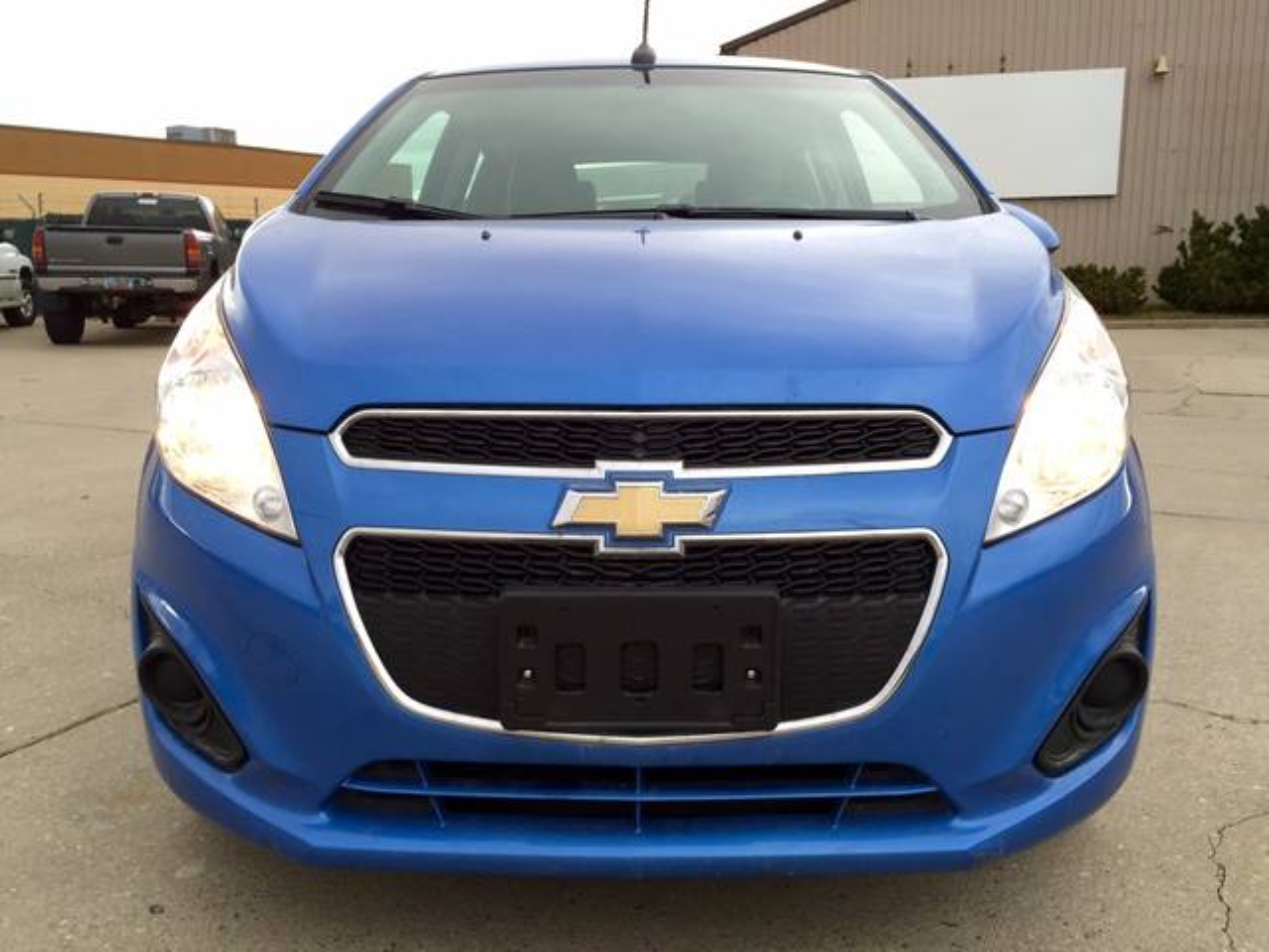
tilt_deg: -11.2
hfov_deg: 61.7
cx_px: 634
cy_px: 476
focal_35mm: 29
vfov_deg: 48.2
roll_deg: +0.2
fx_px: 1063
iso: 40
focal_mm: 4.15
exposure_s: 1/120
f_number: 2.2
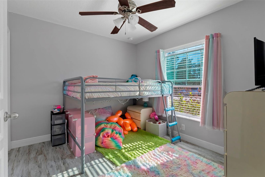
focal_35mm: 16
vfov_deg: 72.0
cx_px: 132
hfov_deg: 95.0
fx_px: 121
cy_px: 88
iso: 1000
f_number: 8
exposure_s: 1/20
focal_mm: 11
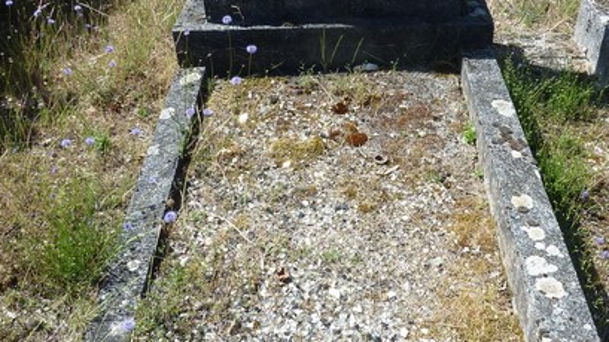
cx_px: 317
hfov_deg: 50.5
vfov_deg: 29.6
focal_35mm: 40
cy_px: 128
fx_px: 646
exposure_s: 1/320
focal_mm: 4.1
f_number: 4
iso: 80
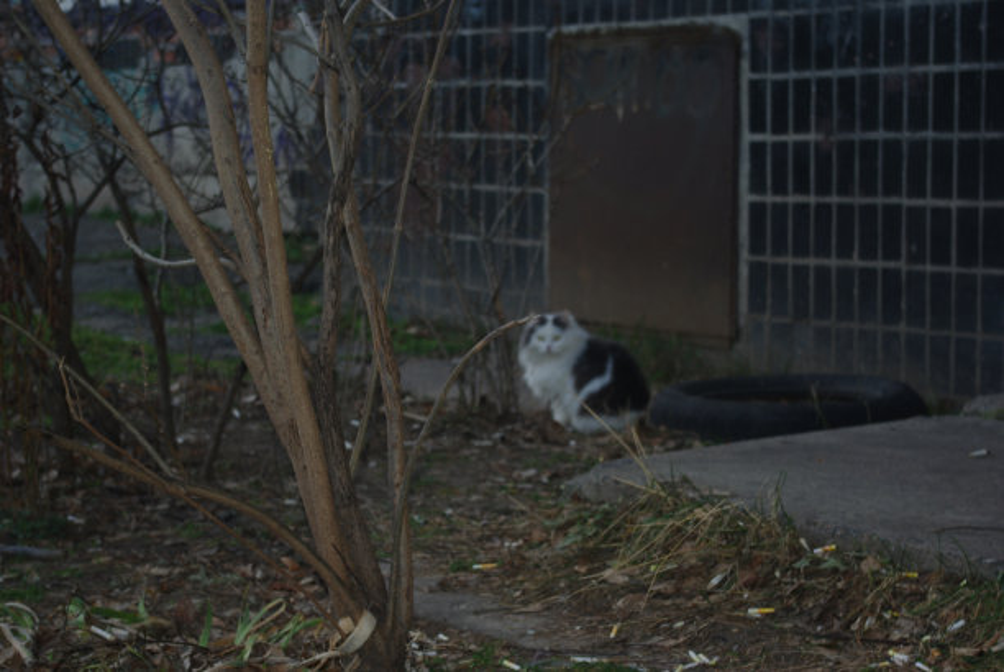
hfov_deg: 24.7
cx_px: 502
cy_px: 336
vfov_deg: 16.7
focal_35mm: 82
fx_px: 2290
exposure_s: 1/60
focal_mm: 55
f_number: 5.6
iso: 100
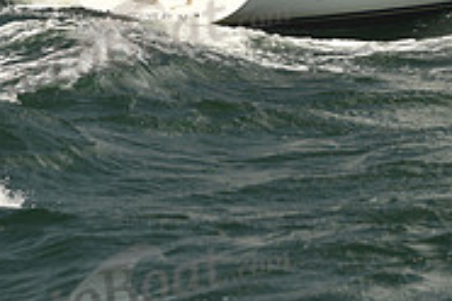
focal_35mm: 297
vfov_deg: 4.6
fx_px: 3729
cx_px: 418
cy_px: -113
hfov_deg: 6.9
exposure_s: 1/640
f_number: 6.3
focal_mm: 95
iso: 250
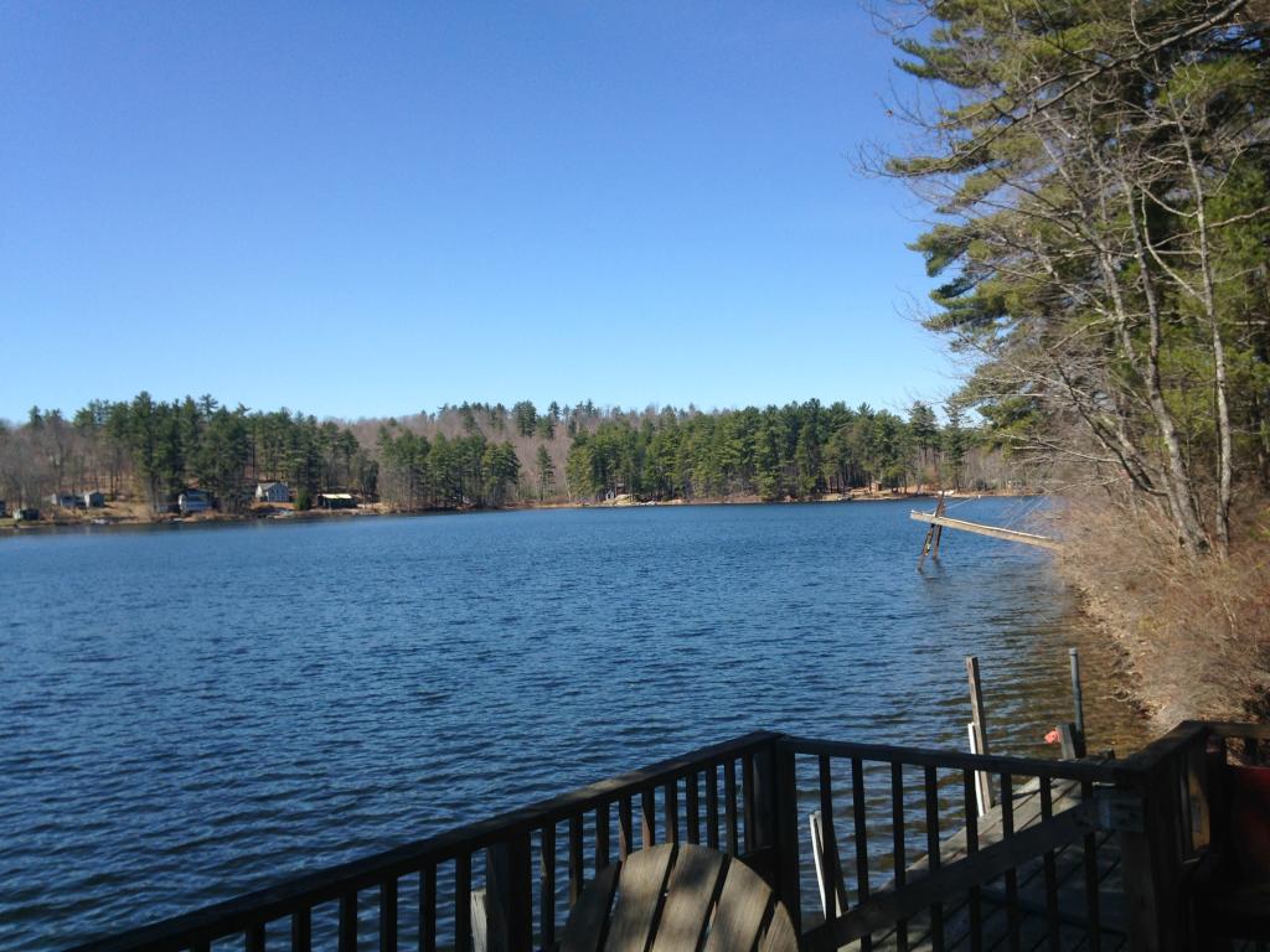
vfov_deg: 42.9
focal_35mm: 33
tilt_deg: -2.7
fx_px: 1211
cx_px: 635
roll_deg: +0.9
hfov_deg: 55.4
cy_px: 476
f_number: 2.4
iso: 50
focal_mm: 4.12
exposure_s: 1/1205
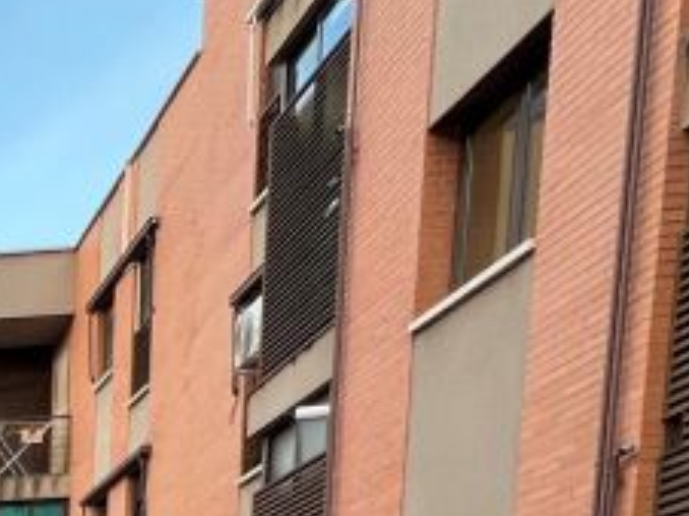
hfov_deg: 23.9
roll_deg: +1.6
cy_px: 1011
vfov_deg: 17.9
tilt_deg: -8.9
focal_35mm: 59
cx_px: -405
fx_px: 1173
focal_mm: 1.57
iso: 50
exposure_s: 1/99
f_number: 1.8
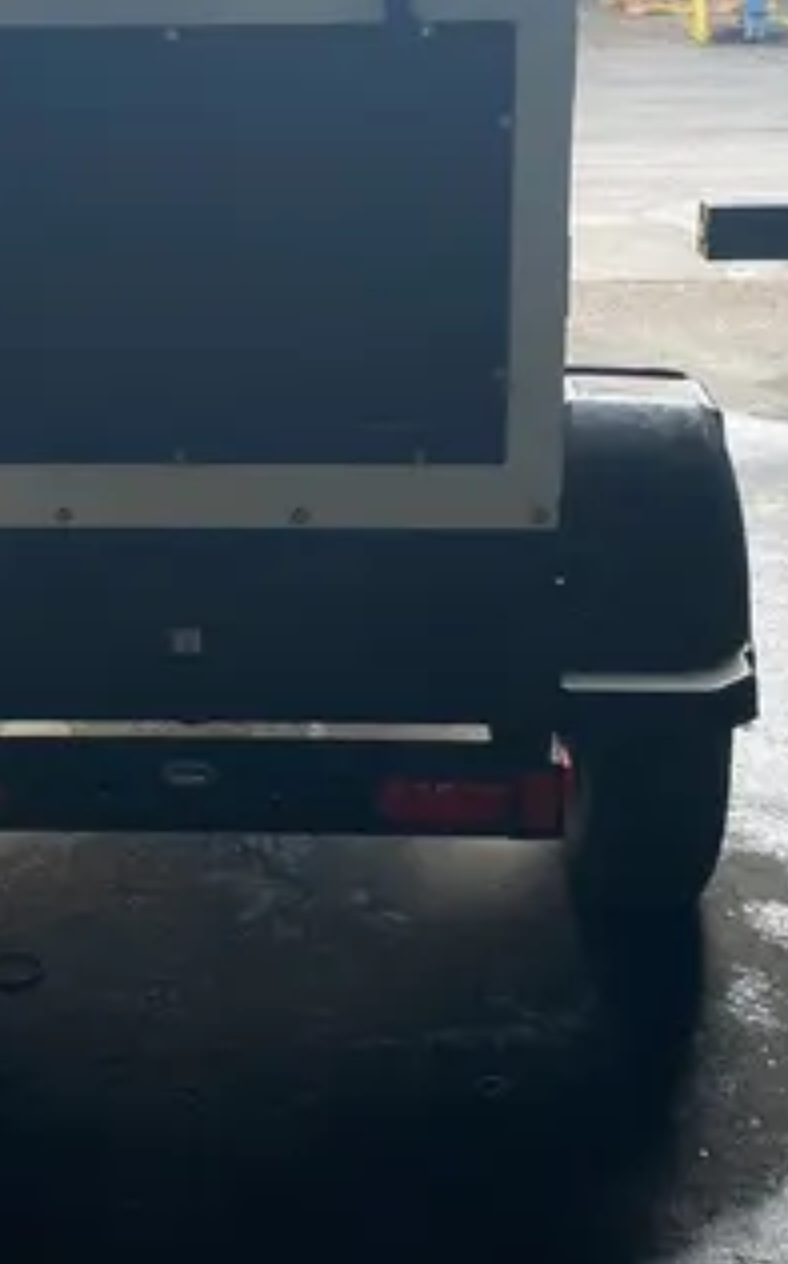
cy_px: 374
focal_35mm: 64
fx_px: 2203
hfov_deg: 20.1
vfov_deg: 31.6
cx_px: 184
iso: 32
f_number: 1.8
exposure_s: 1/919
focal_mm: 4.25
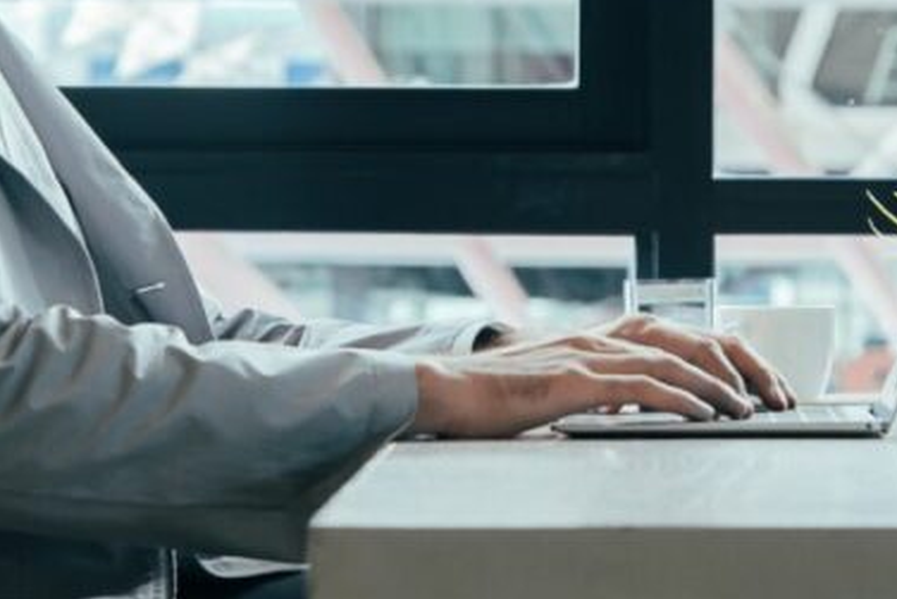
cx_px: 644
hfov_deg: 10.1
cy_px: -184
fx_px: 5085
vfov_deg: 6.7
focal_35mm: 204
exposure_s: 1/80
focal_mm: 75
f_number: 5.6
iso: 400
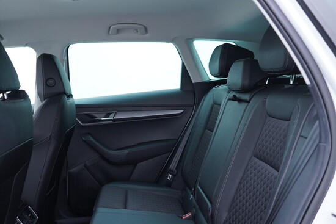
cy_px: 112
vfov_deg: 36.9
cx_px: 168
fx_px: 336
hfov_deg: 53.1
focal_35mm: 36
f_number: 2.8
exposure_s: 1/40
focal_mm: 24
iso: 250
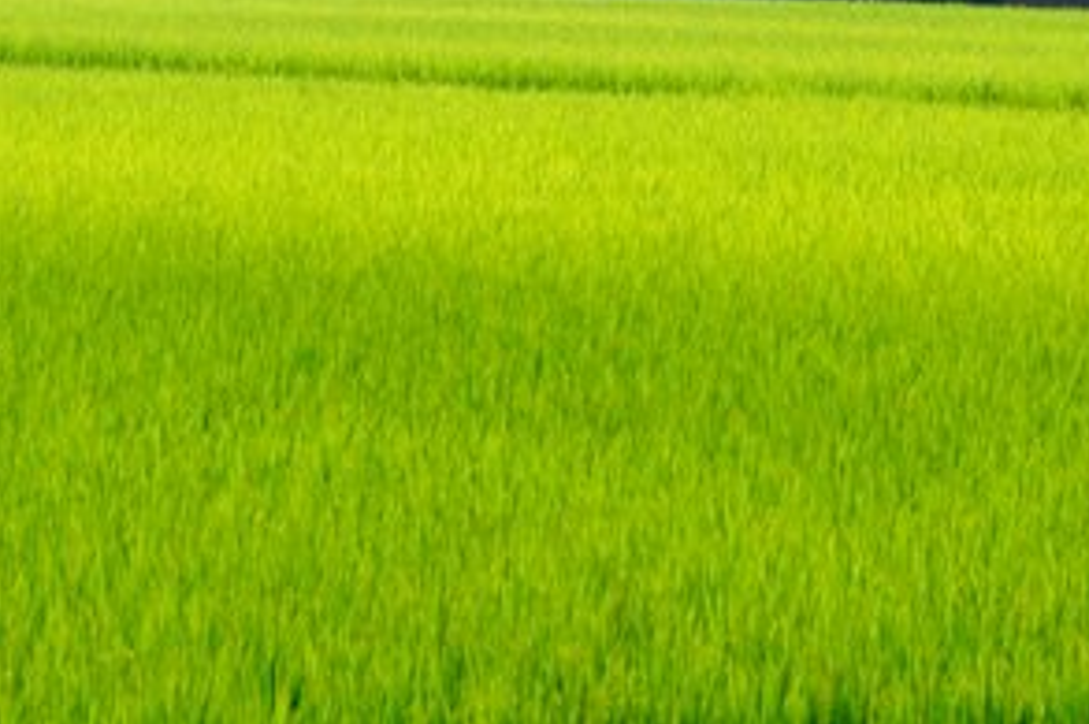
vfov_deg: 5.3
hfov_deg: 8.0
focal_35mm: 258
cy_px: -382
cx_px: 736
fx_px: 7800
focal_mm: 56
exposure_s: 1/250
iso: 200
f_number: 9
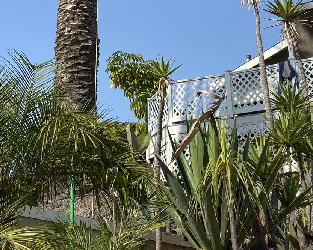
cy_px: -144
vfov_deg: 17.4
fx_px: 722
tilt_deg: +33.2
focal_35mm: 78
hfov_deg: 24.3
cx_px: 102
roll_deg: -3.4
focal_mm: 4.25
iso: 32
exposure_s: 1/1965
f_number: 1.8
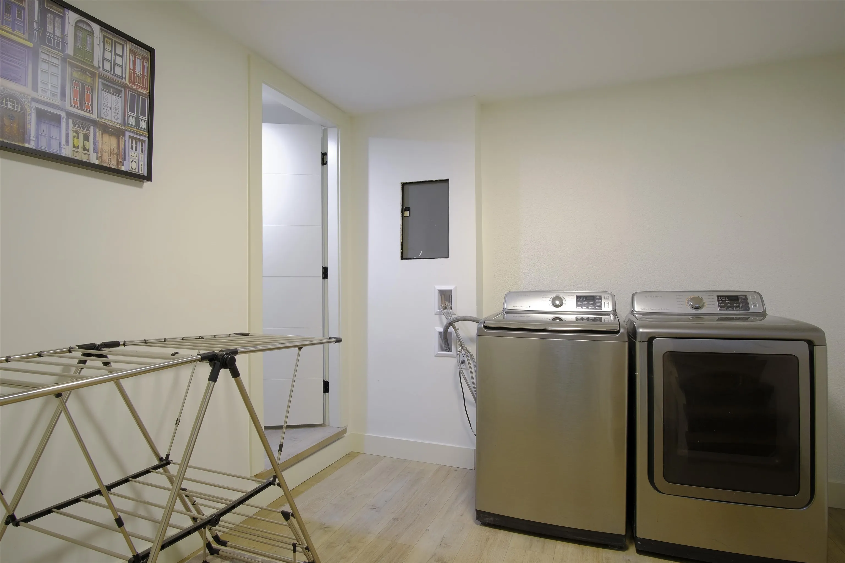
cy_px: 282
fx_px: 422
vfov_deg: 67.4
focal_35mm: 18
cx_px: 422
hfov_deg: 90.0
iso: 400
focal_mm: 12
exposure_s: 1/2
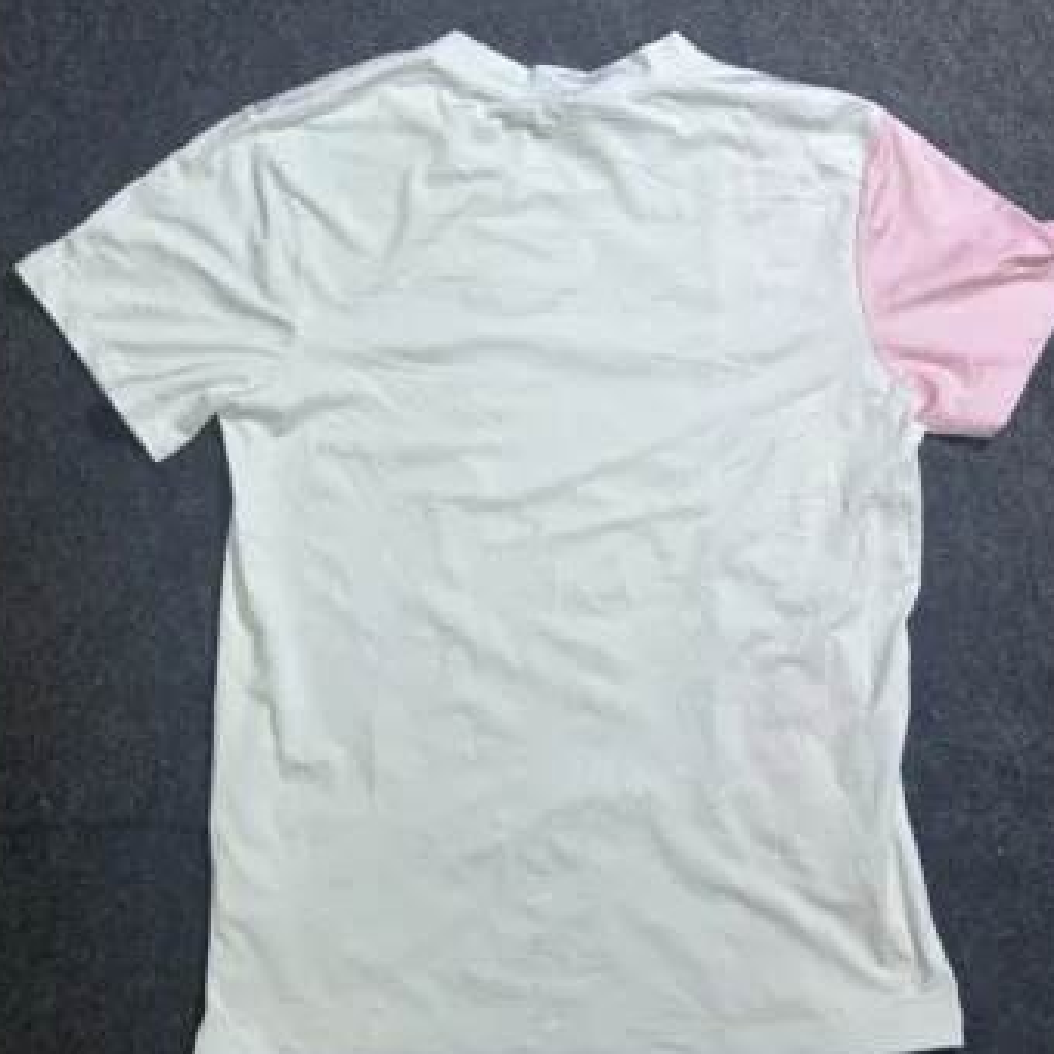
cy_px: 618
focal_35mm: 36
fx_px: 1240
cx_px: 577
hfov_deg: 46.0
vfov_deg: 45.9
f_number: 1.5
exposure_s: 1/50
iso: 64
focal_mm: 5.7
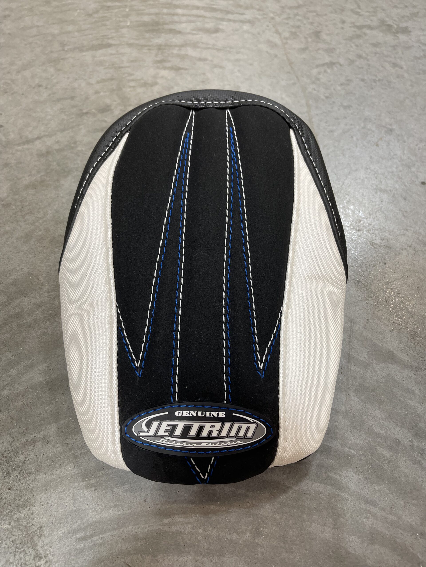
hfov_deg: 53.1
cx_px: 213
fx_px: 427
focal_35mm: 26
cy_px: 284
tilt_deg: -57.8
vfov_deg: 67.3
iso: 125
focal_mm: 5.1
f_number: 1.6
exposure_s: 1/121
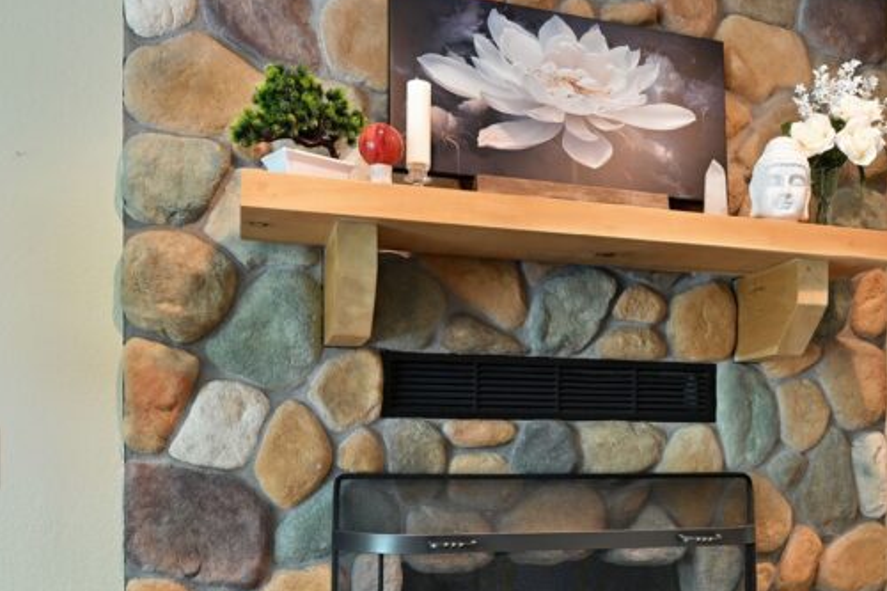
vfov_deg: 34.7
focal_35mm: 37
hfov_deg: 51.0
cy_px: 463
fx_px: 916
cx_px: 568
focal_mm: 15.5
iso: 400
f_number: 5.6
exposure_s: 1/10
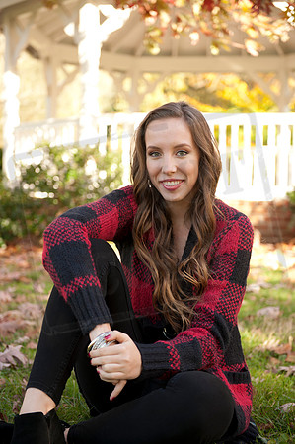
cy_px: 222
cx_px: 148
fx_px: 764
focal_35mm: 62
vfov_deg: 32.4
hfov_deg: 21.9
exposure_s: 1/125
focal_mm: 62
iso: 125
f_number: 3.5
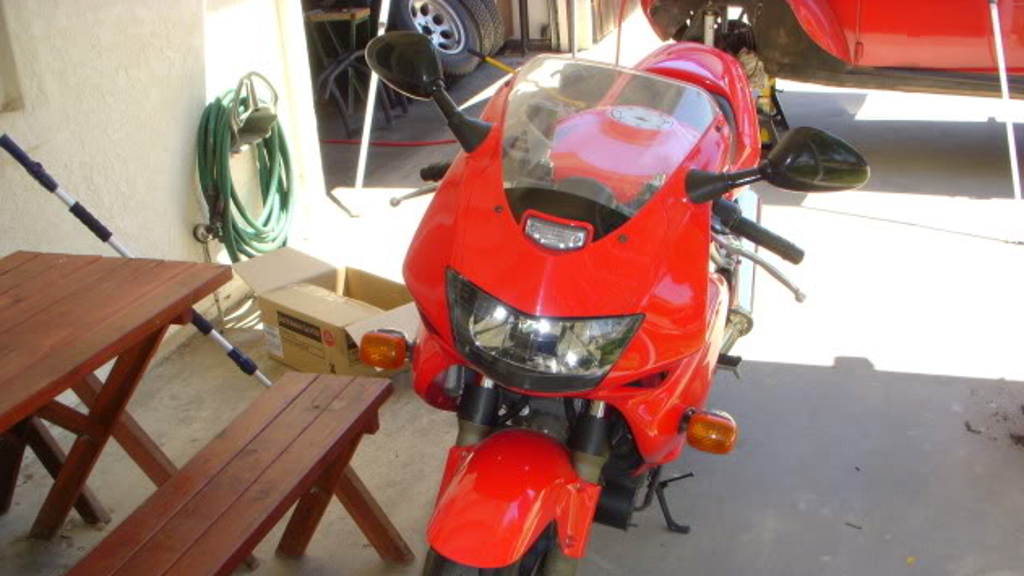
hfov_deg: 48.4
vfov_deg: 28.2
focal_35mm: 42
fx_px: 1140
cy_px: 386
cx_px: 518
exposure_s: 1/160
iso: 100
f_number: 3.3
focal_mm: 6.3
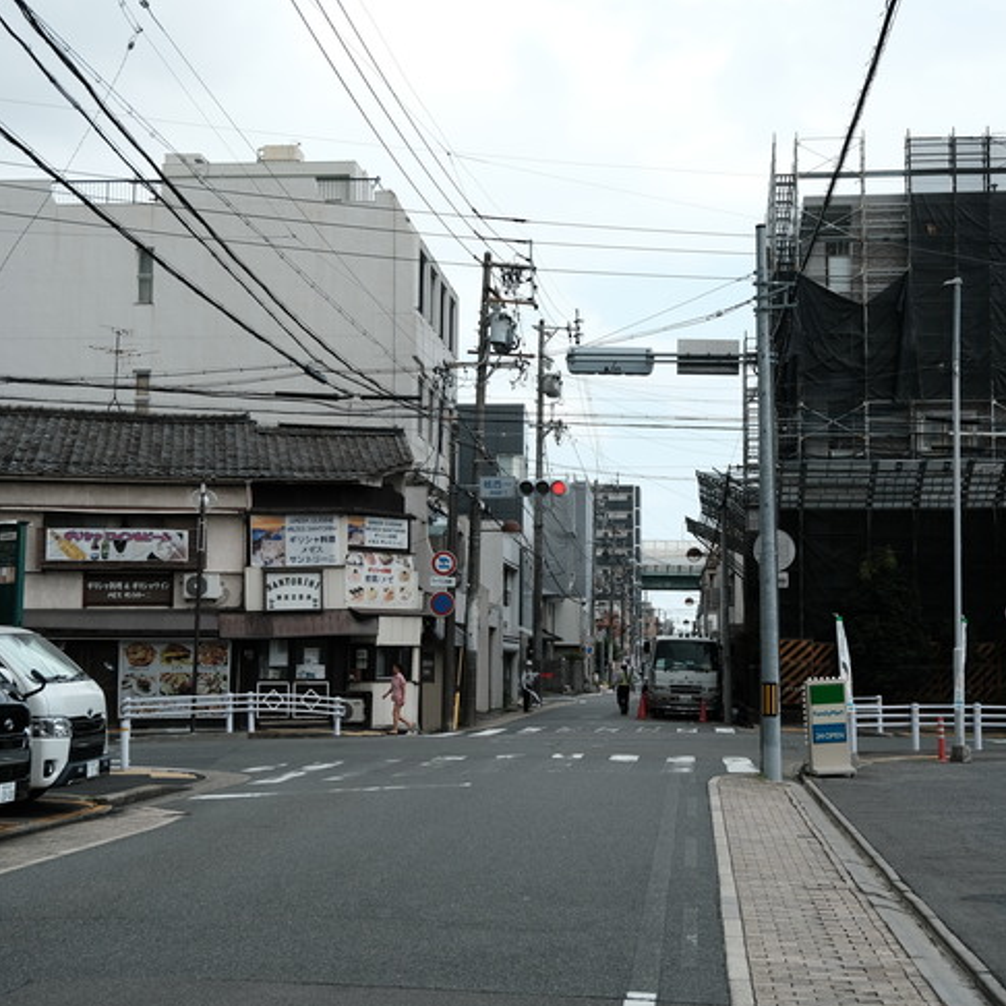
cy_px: 499
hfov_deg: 37.4
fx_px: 1480
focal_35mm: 45
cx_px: 604
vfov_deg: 37.6
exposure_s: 1/500
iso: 160
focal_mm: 22.3
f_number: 4
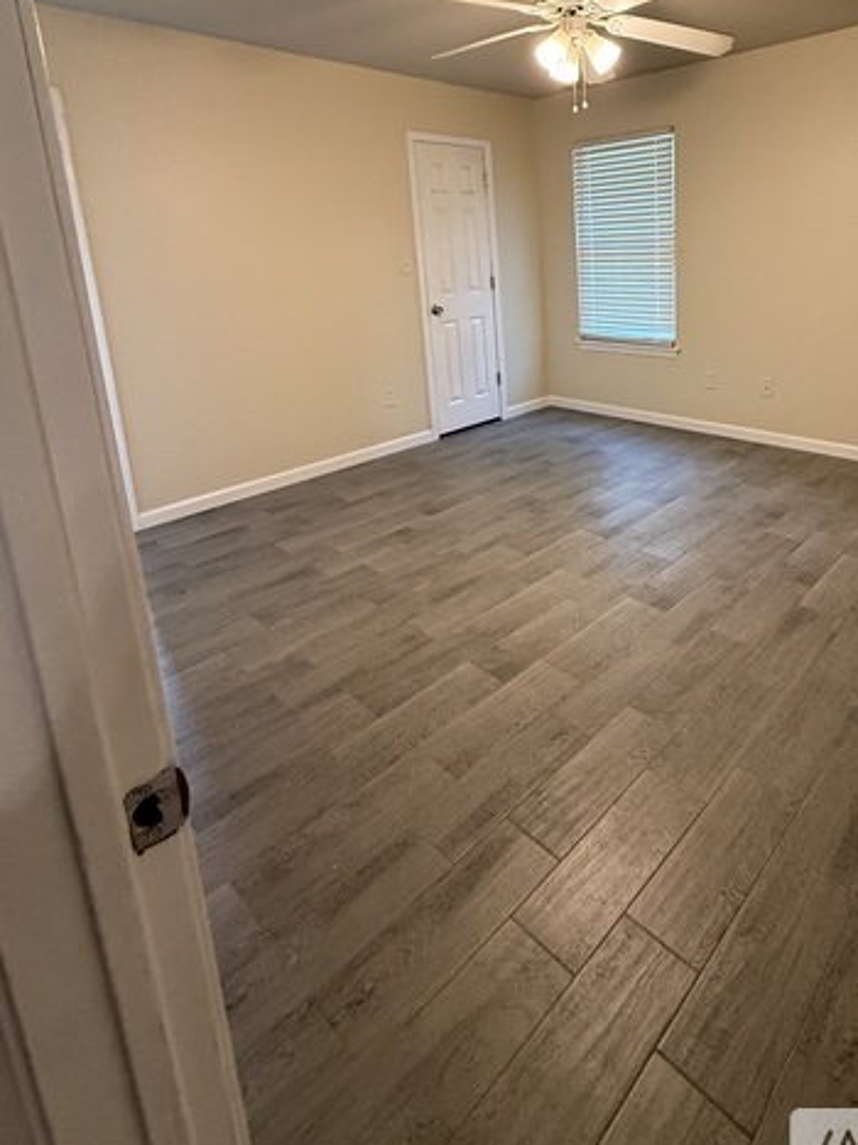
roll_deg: +1.3
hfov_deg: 64.2
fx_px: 661
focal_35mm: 20
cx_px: 574
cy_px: 389
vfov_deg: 79.3
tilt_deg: -11.0
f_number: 2.2
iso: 320
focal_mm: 2.22
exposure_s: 1/60
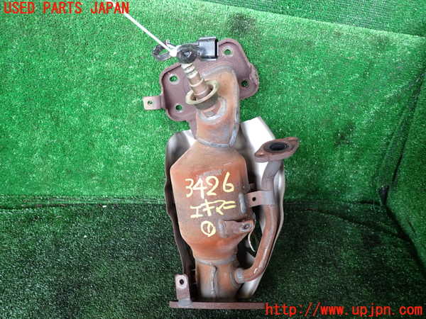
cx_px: 213
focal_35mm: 25
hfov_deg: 69.4
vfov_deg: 54.9
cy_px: 160
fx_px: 308
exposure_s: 1/50
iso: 200
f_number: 2
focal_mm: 4.5
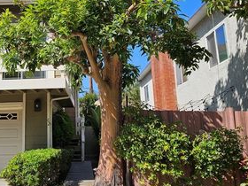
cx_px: 54
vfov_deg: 35.0
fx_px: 294
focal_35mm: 41
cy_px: 74
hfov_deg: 43.9
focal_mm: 5.4
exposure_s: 1/2163
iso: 25
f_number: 1.8
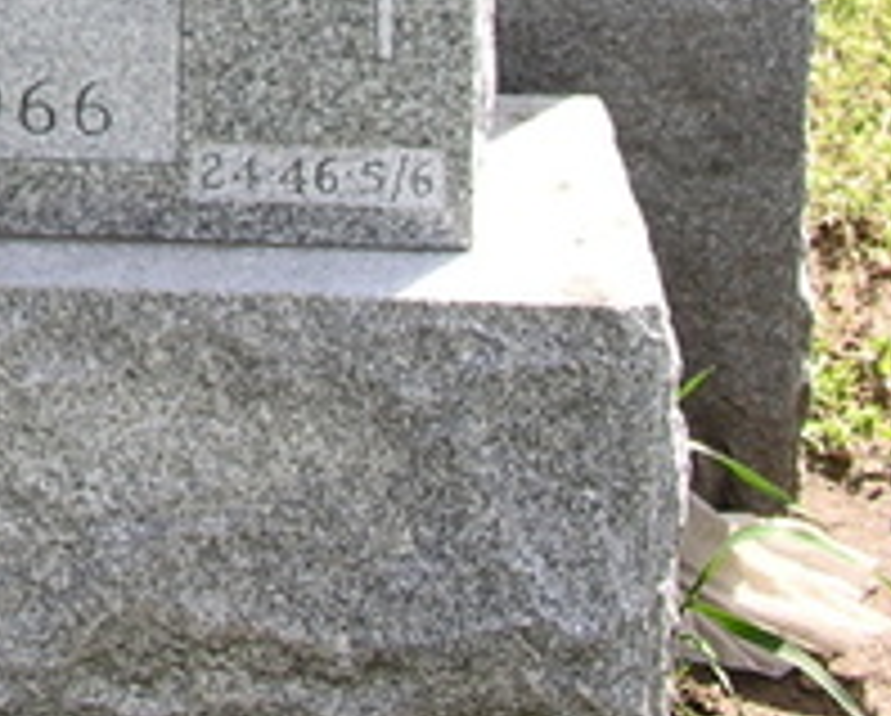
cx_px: -585
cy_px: -536
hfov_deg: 9.5
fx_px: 5150
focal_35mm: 195
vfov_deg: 7.7
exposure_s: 1/238
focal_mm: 12.7
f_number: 3.5
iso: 50
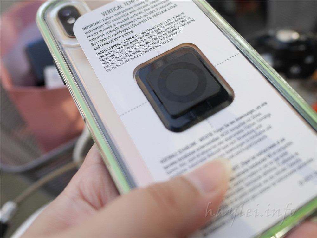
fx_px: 275
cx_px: 158
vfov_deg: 46.8
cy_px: 119
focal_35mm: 30
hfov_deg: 60.0
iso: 200
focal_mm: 15
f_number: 2.8
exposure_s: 1/320
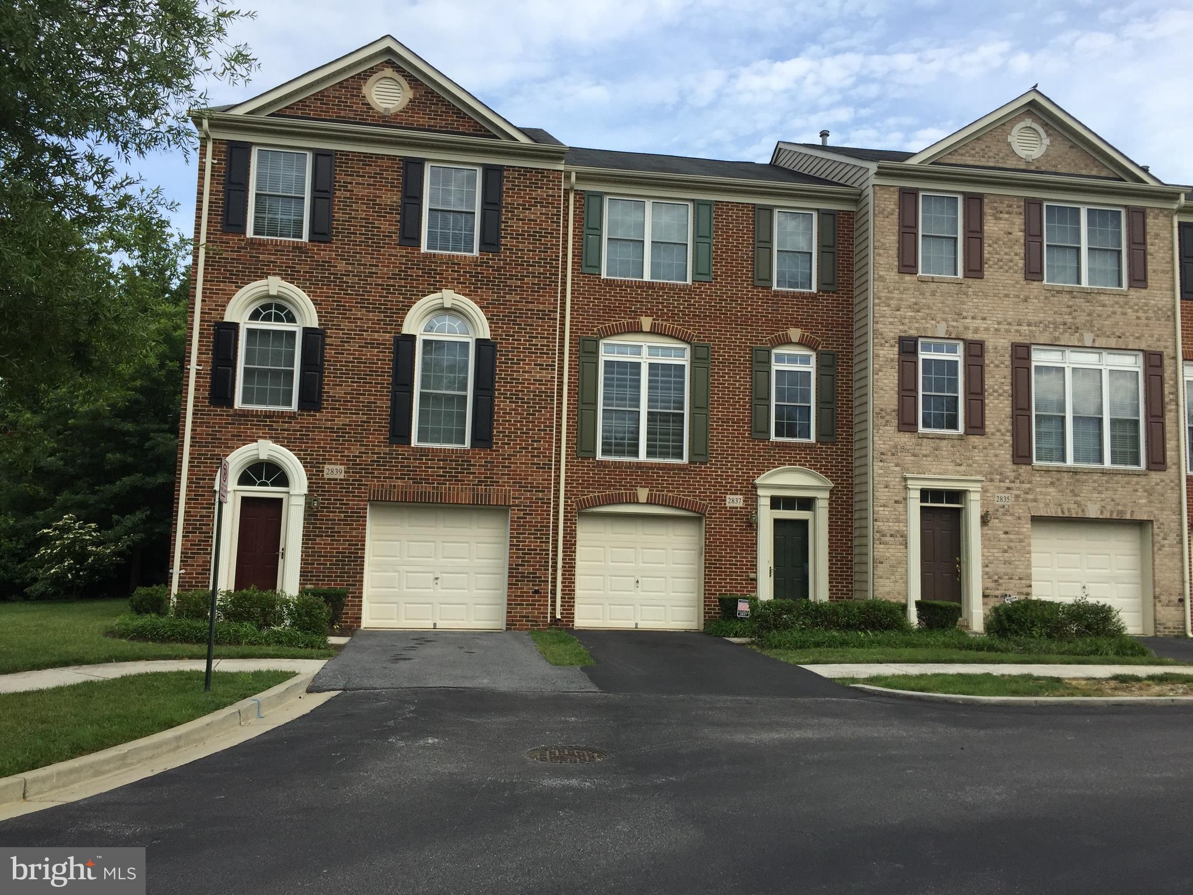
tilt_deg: +4.2
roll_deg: -1.9
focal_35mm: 29
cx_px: 596
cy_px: 448
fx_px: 999
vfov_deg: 48.2
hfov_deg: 61.7
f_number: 2.2
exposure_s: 1/1014
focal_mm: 4.15
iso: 32
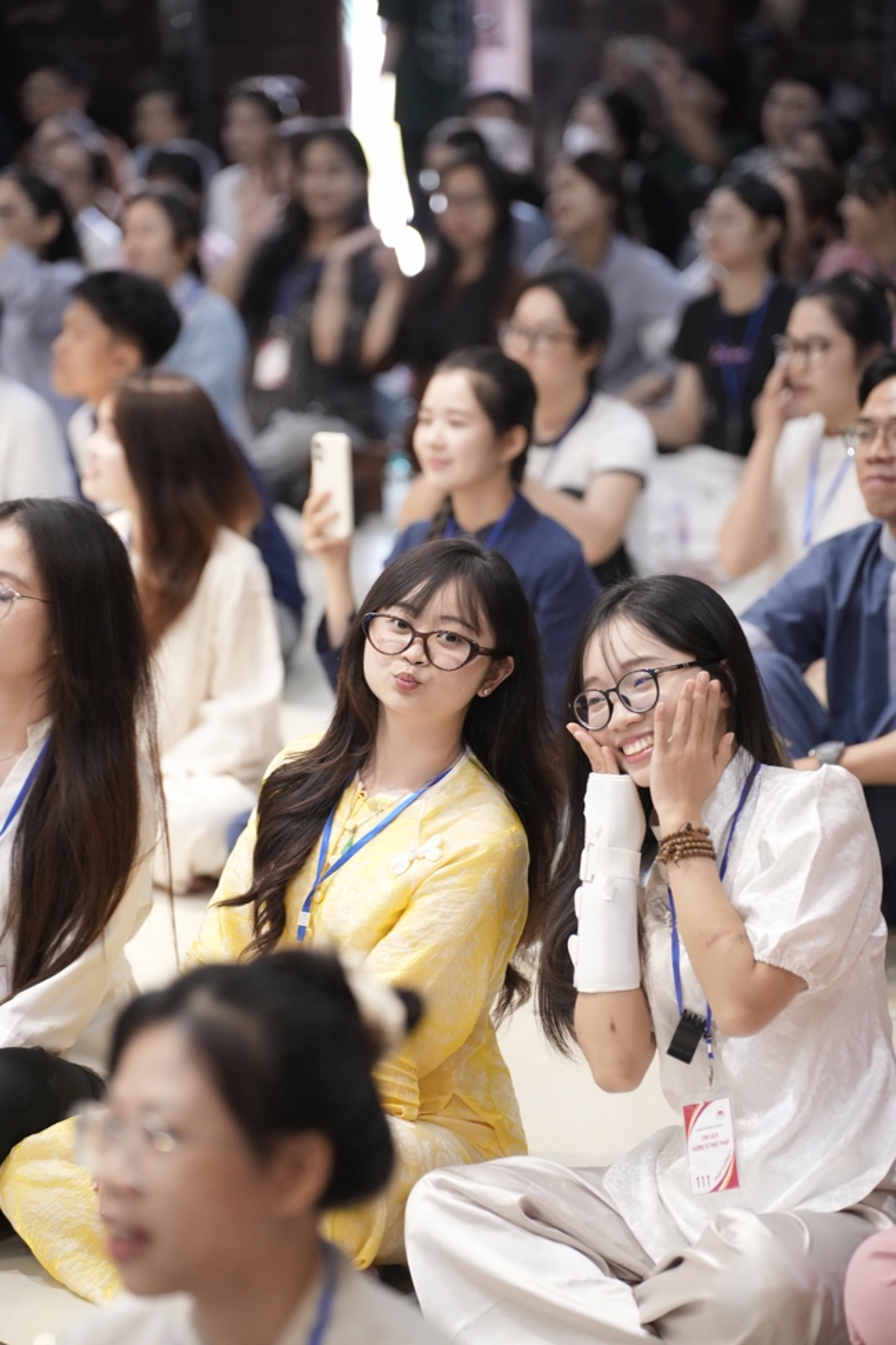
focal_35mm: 113
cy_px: 672
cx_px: 448
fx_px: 4218
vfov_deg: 18.1
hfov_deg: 12.1
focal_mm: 113
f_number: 2.8
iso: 5000
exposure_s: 1/160
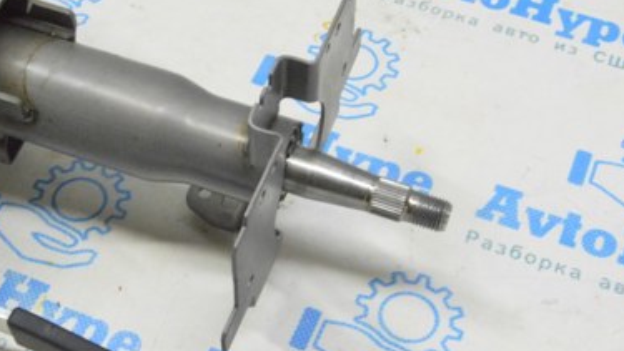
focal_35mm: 75
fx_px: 1241
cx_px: 195
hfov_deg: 28.0
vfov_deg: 16.1
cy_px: 159
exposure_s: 1/20
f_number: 20
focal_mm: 28
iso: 6400
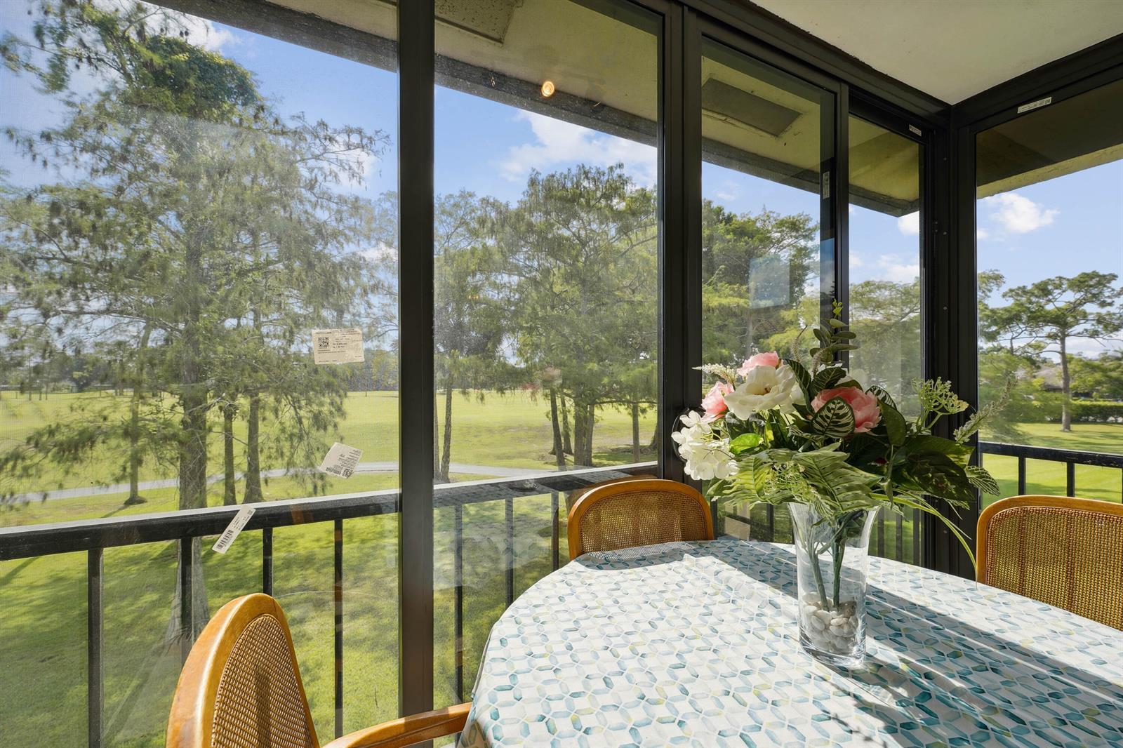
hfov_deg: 104.3
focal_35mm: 14
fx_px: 437
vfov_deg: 81.2
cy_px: 374
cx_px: 562
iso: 250
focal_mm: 14
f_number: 8
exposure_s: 1/125
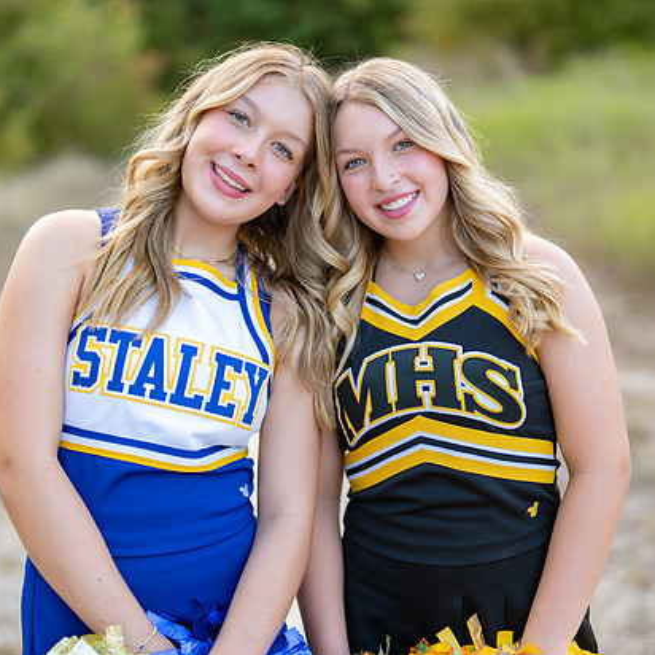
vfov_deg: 26.1
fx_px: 1413
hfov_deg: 26.1
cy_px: 328
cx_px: 328
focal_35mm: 66
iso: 125
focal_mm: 50
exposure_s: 1/400
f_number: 1.2
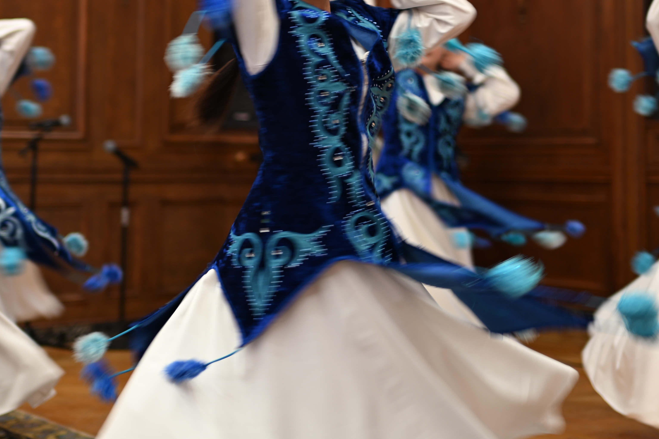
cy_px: 52
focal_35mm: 69
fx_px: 1263
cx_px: 303
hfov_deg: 29.2
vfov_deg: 19.4
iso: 100
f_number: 1.6
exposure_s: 1/40
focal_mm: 35
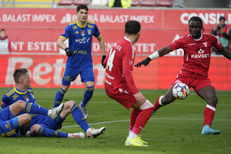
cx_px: 116
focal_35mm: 411
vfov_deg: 3.3
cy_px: 77
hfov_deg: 5.0
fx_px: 2637
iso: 2500
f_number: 6.3
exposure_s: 1/2000
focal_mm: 411
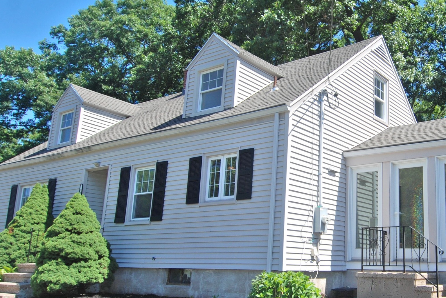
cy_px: 170
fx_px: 447
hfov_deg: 50.9
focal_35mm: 36
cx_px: 333
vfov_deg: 36.9
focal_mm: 12
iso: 100
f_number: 8
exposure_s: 1/200
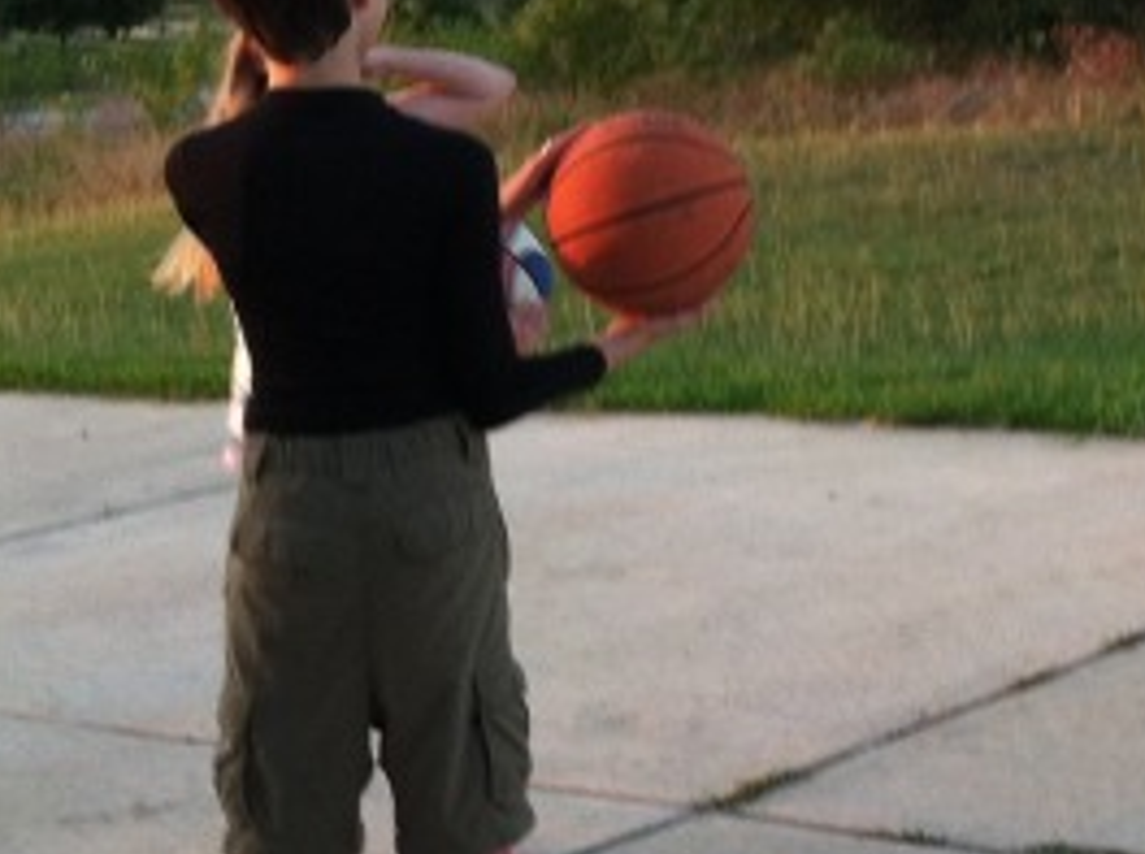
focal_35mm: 106
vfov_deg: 13.9
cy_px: 210
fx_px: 3500
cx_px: 1349
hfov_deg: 17.7
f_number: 2.8
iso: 100
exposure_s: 1/60
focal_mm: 3.85
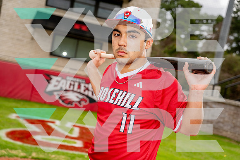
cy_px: 80
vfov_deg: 23.4
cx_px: 120
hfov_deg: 34.5
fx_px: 387
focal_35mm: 58
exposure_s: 1/250
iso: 100
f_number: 4
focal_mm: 58
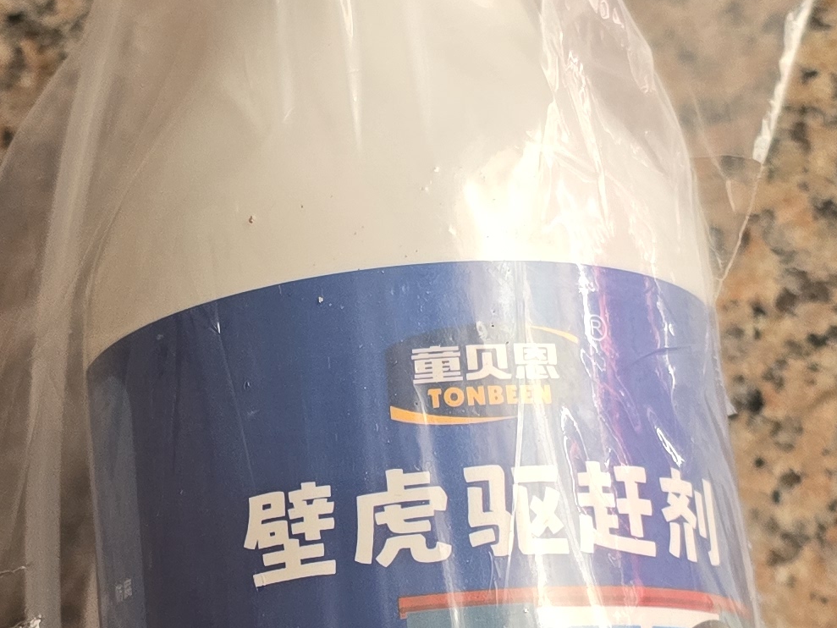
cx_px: 379
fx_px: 2249
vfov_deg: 15.8
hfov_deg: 21.1
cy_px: 453
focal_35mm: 93
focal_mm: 6.3
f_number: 1.7
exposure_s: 1/100
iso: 200
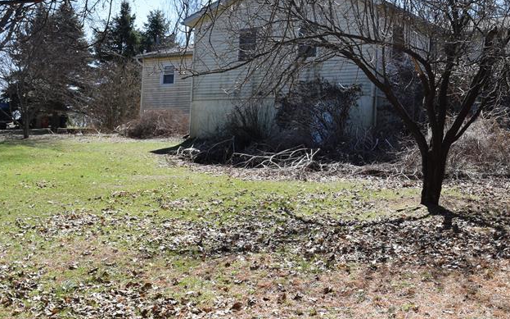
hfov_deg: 40.3
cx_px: 401
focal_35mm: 48
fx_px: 667
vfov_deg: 26.8
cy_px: 131
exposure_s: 1/250
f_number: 8
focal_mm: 18
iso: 220
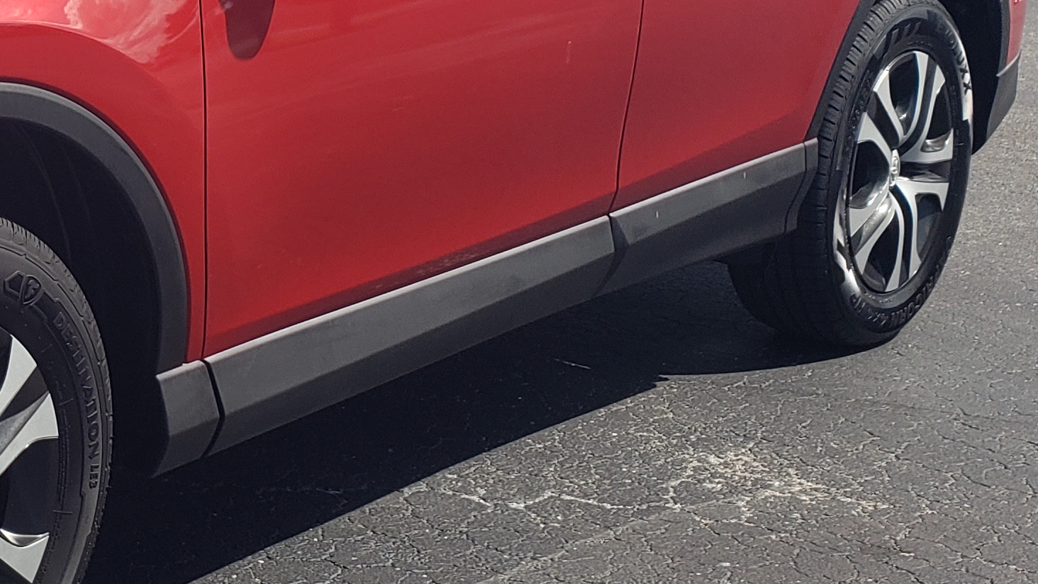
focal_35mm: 78
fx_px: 2147
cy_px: 33
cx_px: -113
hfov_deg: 25.2
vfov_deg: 15.3
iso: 50
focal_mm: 4.3
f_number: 2.4
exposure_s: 1/1255
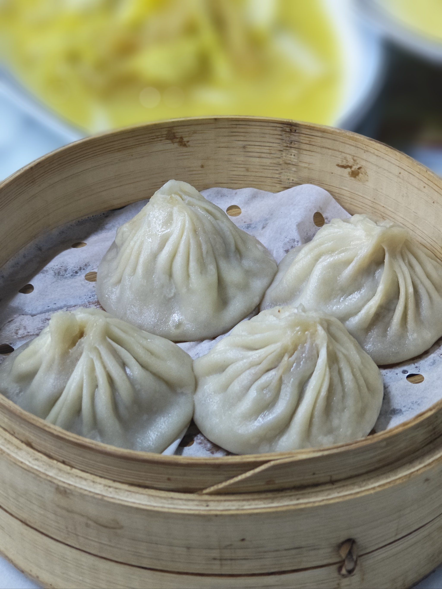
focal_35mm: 75
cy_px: 294
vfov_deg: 26.0
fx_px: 1277
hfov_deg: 19.6
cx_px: 221
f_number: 2
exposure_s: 1/52.9
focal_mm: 7.06
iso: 320
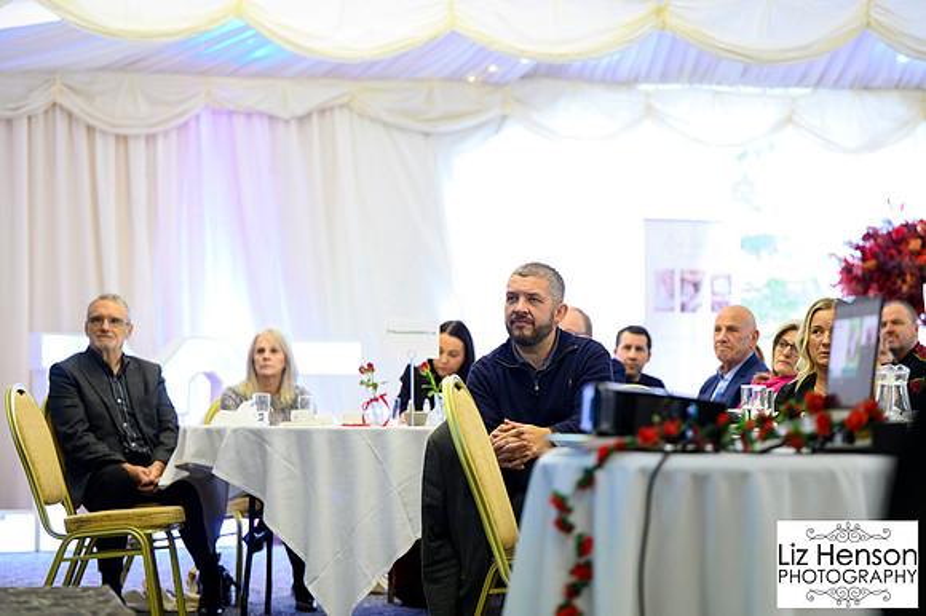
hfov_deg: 21.3
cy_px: 308
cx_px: 463
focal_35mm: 96
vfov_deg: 14.2
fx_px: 2468
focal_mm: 93
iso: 12800
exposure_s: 1/200
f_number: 2.8
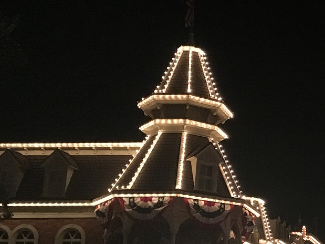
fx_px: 704
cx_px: 401
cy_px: 180
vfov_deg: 19.5
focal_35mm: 75
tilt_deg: +13.1
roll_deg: -0.3
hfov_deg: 23.5
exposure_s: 1/15
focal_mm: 4.15
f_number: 2.2
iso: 250
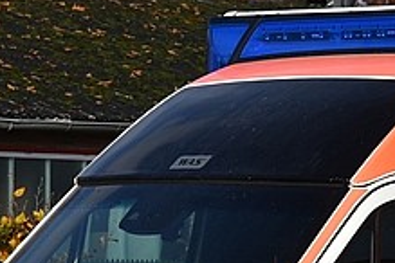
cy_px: 367
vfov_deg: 3.9
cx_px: 501
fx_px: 3829
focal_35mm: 349
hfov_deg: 5.9
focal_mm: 85
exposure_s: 1/500
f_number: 11
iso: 200
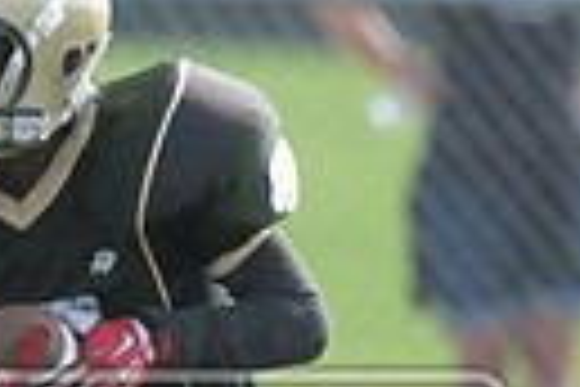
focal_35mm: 1883
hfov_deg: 1.1
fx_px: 30335
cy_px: 538
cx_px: 13
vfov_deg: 0.7
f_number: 4
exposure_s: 1/4000
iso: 1600
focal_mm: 280
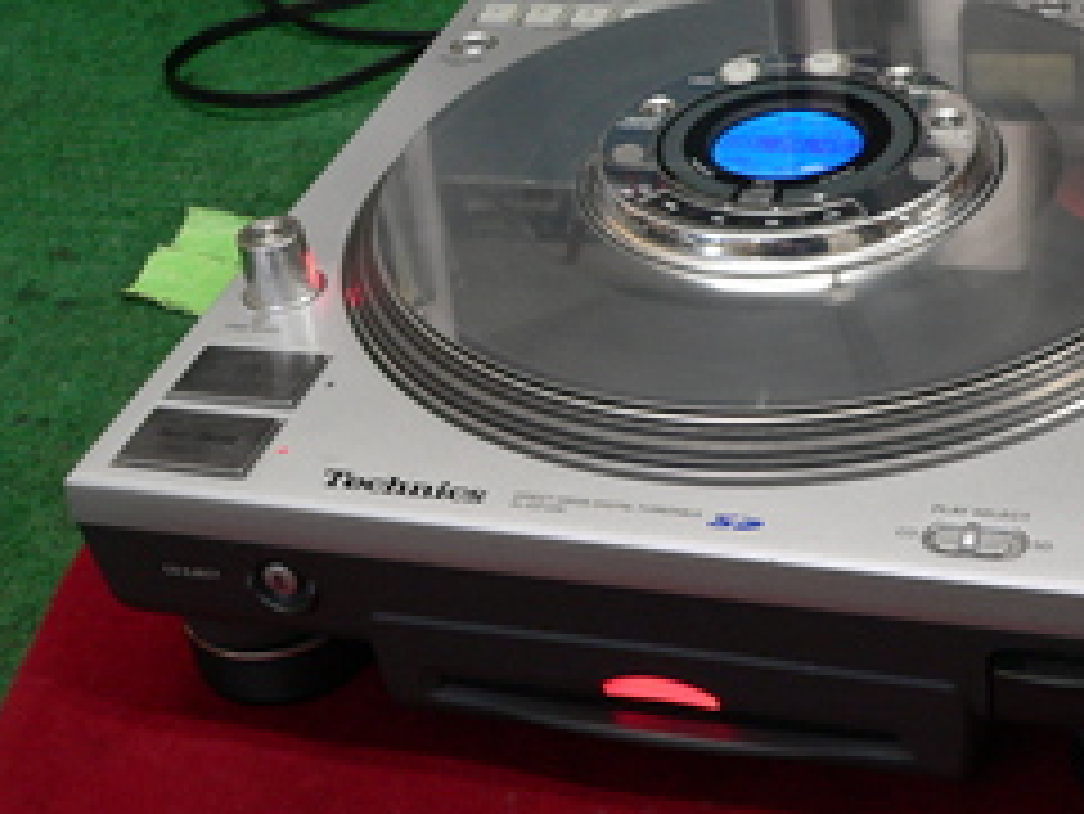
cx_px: 738
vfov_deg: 23.3
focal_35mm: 63
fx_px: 1974
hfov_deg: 30.4
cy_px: 317
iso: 200
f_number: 2.8
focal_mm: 6.7
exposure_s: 1/30
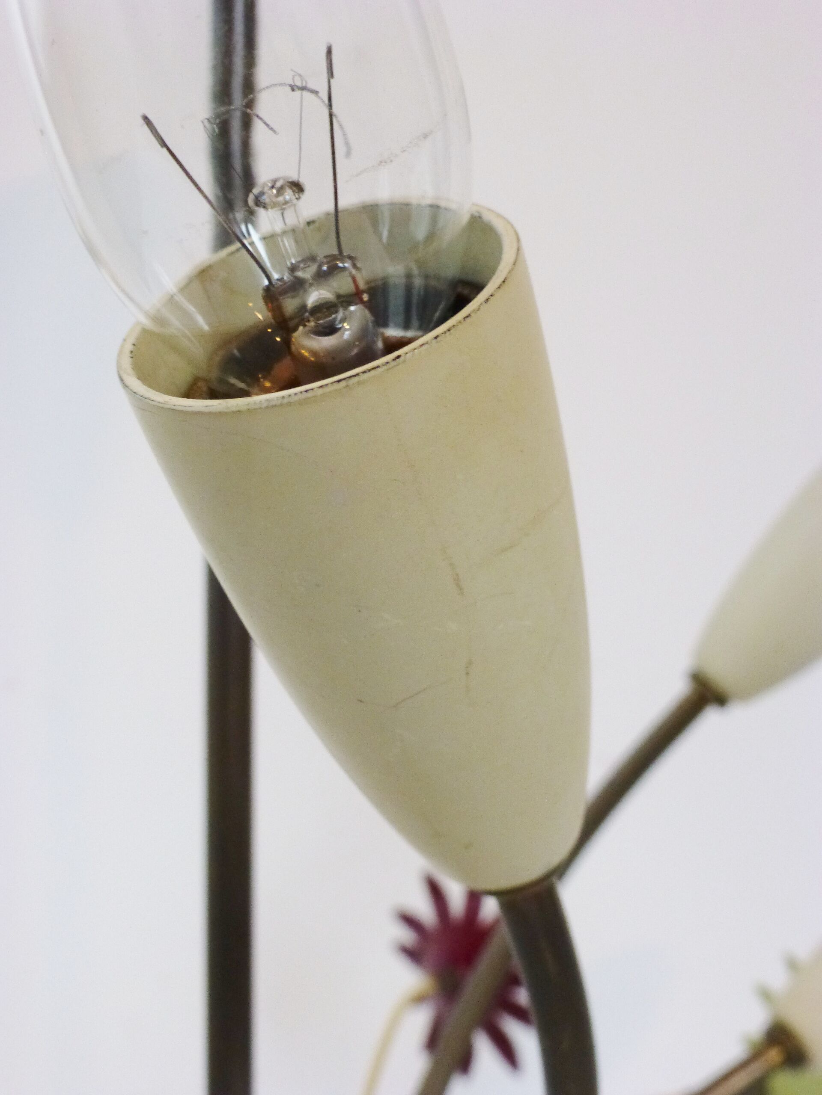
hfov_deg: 32.9
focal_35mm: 44
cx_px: 411
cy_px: 548
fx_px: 1393
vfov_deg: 42.9
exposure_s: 1/250
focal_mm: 7.9
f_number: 4.1
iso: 320
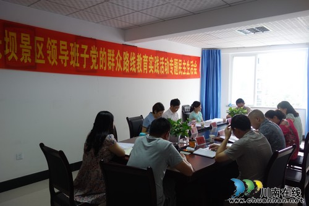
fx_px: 240
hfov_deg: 65.5
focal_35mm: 28
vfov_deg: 46.4
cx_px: 154
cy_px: 103
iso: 125
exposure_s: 1/40
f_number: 1.8
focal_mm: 10.4
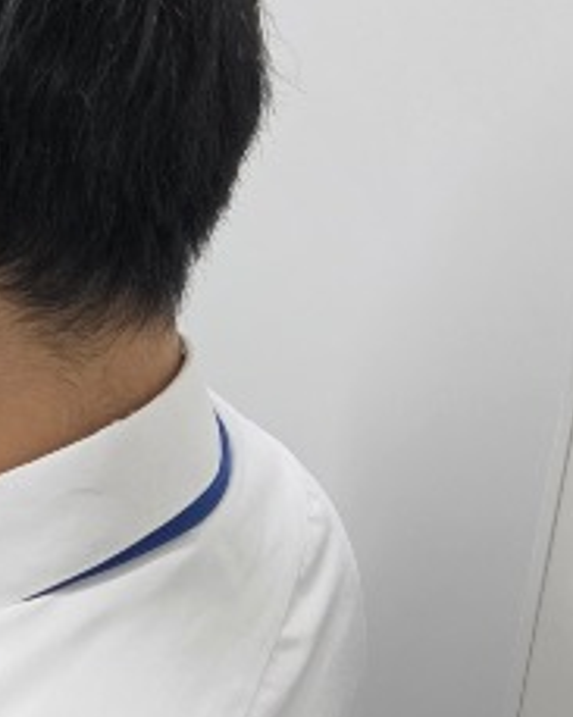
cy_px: 388
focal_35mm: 98
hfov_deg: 14.2
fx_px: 2079
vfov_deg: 19.6
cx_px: -407
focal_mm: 5.4
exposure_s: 1/120
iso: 125
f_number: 1.8
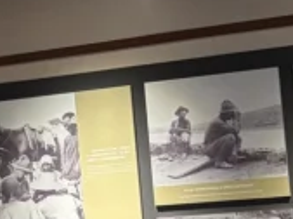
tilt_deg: +6.6
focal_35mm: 158
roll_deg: +2.7
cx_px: -239
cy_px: 141
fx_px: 1335
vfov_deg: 9.4
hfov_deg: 11.6
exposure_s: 1/50
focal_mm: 5.96
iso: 80
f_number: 1.6
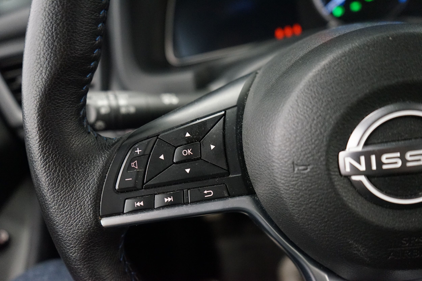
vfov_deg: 46.4
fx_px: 328
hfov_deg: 65.5
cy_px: 140
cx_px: 211
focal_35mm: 28
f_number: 3.5
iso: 6400
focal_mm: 28
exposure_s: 1/125
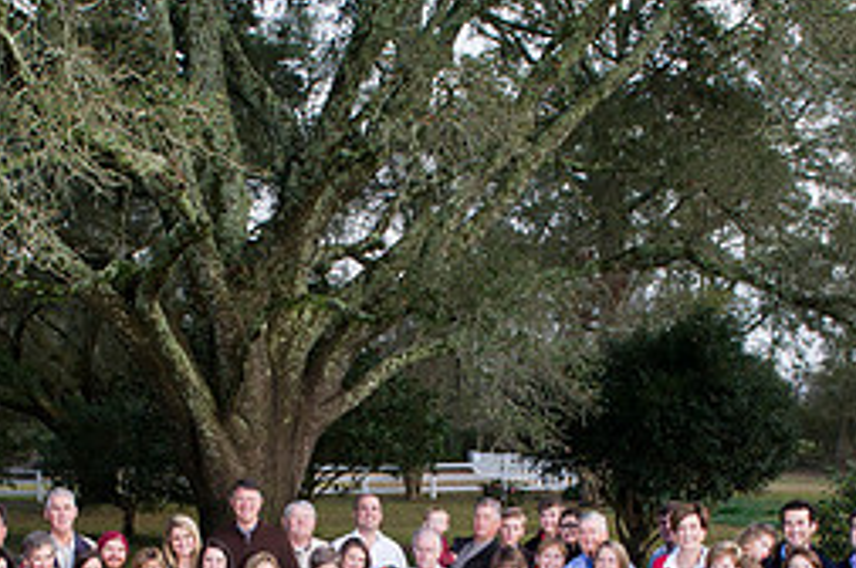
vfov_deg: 23.2
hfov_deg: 36.1
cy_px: 615
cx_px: 328
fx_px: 1306
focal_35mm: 55
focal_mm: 24
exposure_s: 1/320
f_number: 8
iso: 1000
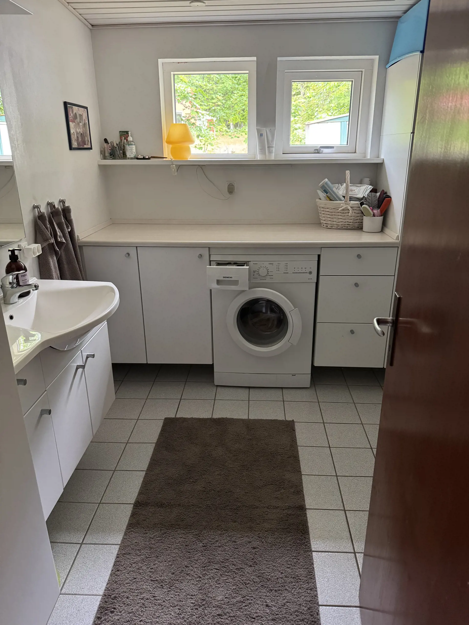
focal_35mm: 24
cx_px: 234
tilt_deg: -20.0
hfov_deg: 56.8
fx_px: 434
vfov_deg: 71.6
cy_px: 312
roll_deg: +0.2
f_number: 1.78
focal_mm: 6.76
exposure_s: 1/60
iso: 500
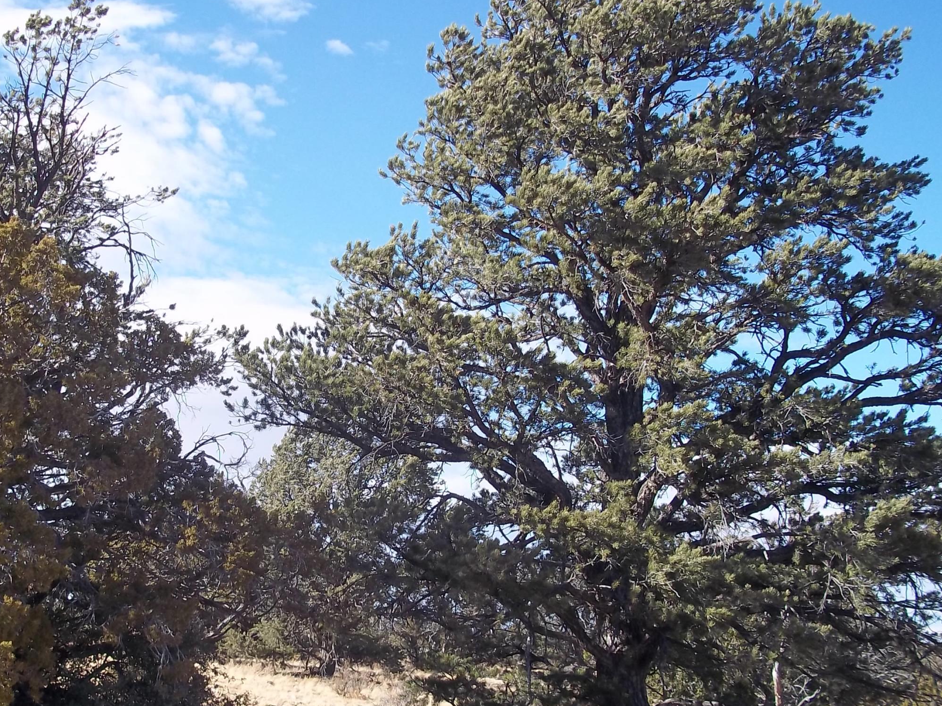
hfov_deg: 35.2
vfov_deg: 27.0
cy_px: 419
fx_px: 1469
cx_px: 315
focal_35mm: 54
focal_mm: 6.5
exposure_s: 1/100
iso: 80
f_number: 8
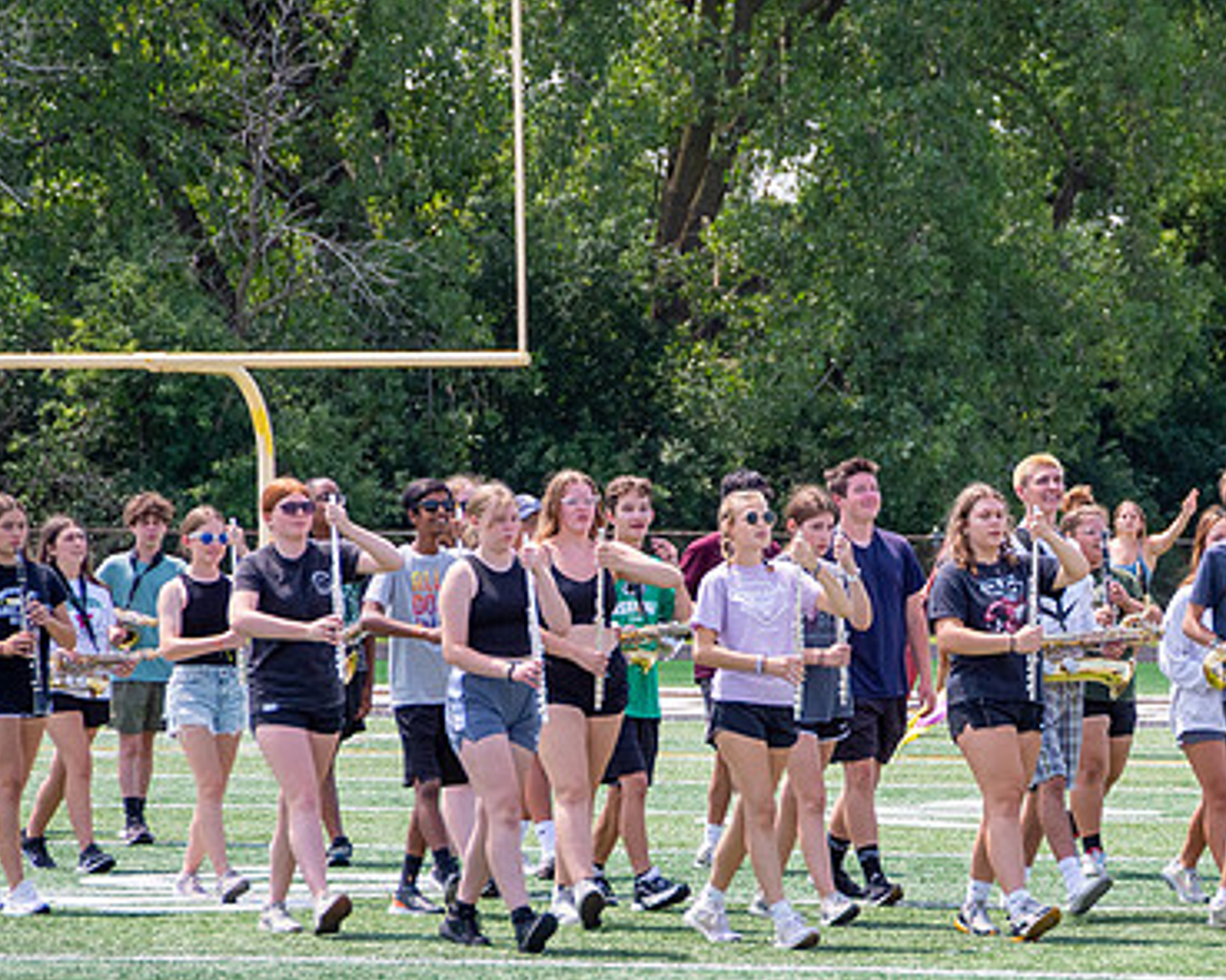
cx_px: 1025
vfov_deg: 7.0
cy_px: 588
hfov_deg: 8.8
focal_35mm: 220
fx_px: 7981
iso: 1250
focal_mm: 110
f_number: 6.3
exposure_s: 1/4000
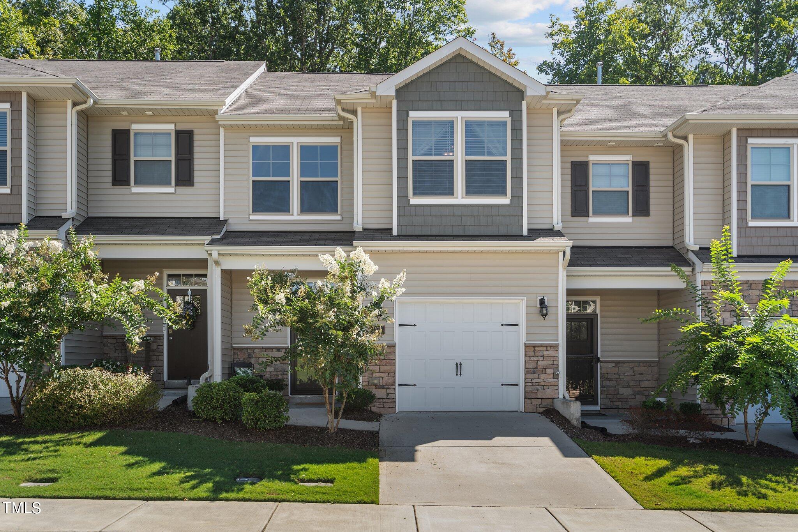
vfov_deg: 37.8
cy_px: 266
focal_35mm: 35
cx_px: 399
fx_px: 776
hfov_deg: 54.4
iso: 100
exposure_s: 1/90
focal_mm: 35
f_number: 4.5
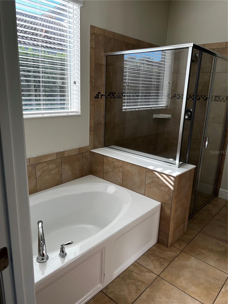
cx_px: 114
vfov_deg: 67.3
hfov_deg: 53.1
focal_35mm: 26
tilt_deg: -15.3
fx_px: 228
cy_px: 152
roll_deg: -1.6
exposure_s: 1/366
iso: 50
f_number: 1.5
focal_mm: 5.7
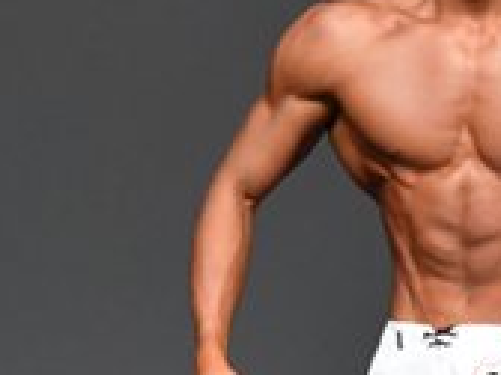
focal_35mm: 1399
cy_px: 435
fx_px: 20248
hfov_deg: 1.4
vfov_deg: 1.1
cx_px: 625
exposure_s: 1/400
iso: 2500
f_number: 5.6
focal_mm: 210
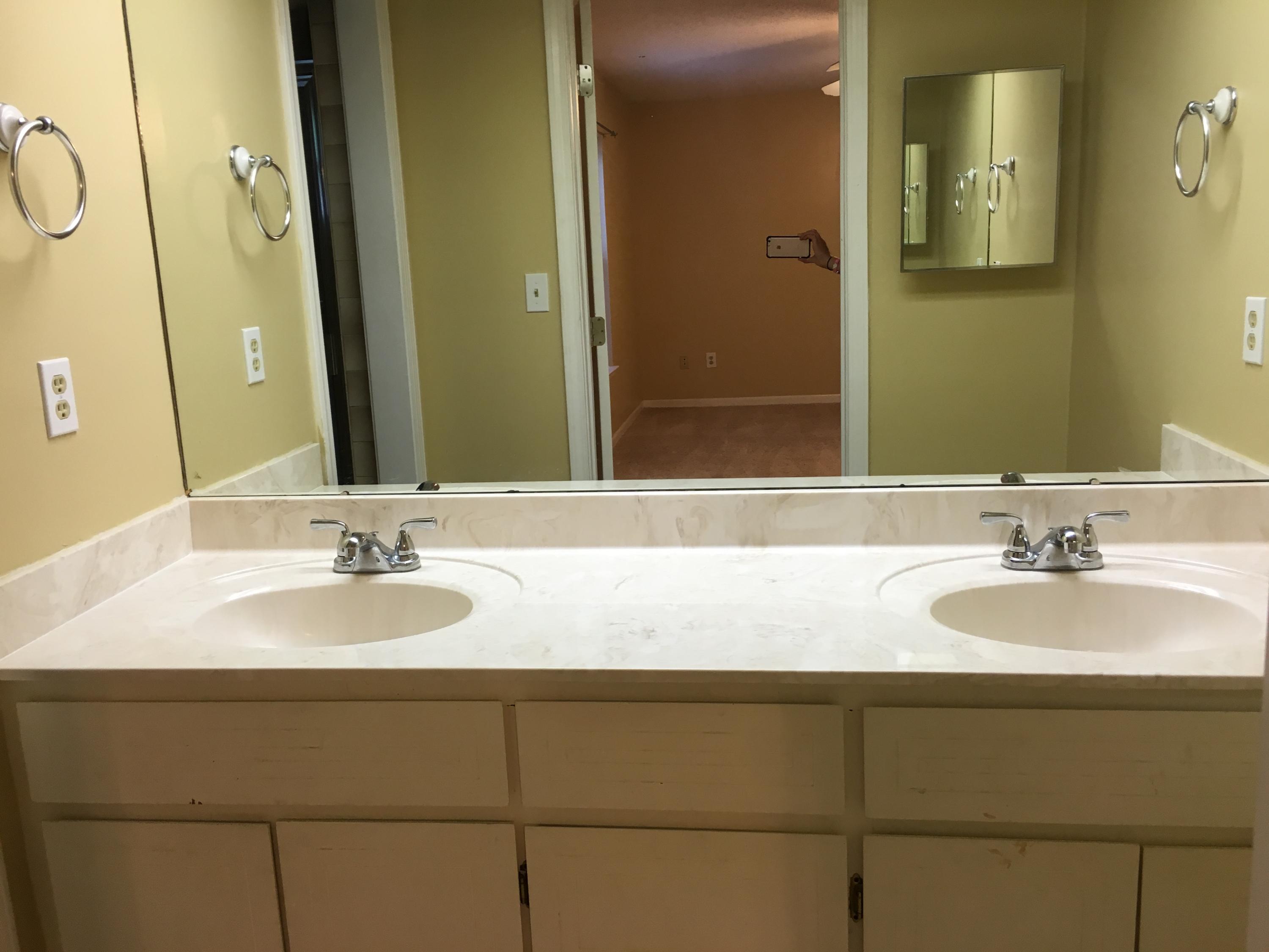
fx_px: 1063
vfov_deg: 48.2
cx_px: 634
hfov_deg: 61.7
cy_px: 476
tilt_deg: -12.0
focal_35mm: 29
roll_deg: +2.7
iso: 50
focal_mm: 4.15
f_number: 2.2
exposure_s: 1/30
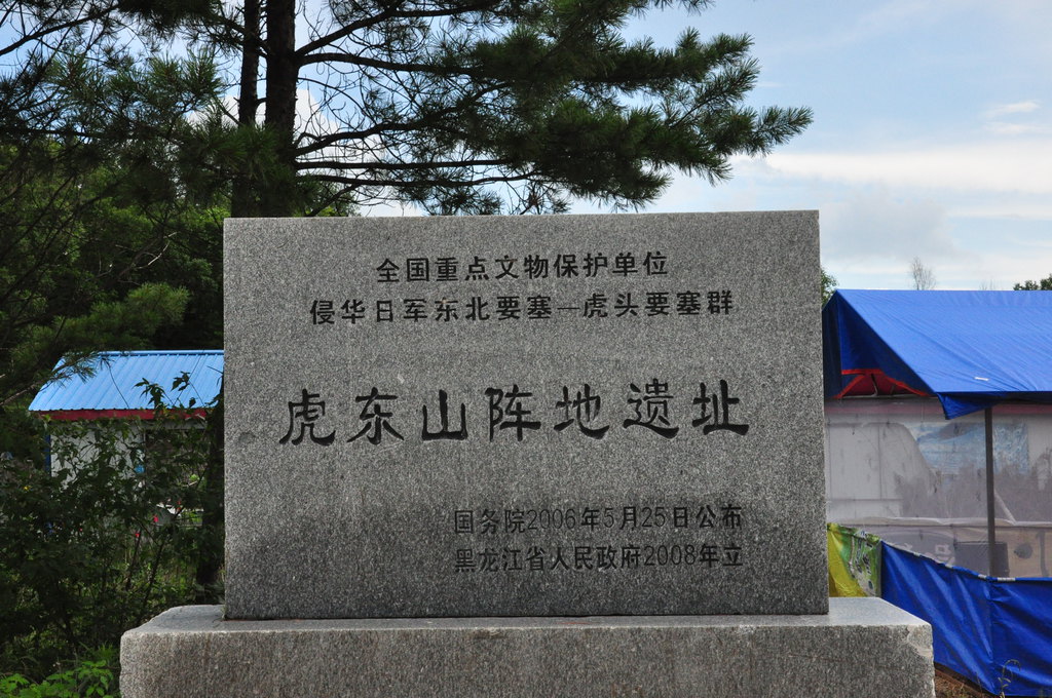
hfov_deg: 41.2
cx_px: 526
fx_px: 1401
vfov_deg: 28.0
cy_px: 349
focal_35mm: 48
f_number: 13
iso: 1600
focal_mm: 32
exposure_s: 1/640
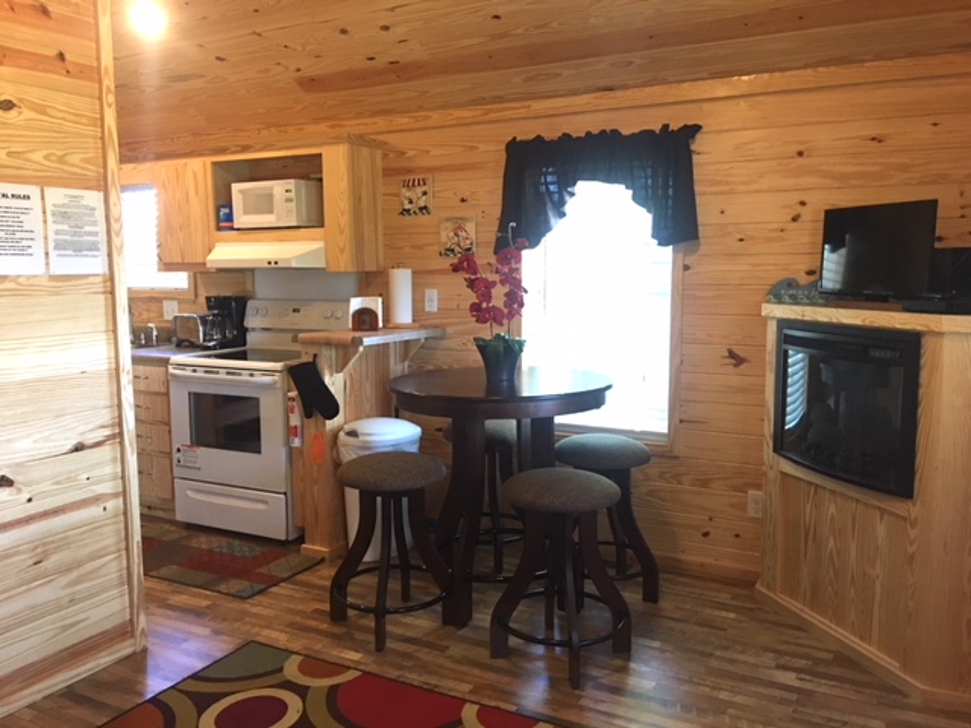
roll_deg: +0.5
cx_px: 486
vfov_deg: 48.2
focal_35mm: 29
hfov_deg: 61.7
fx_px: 813
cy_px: 364
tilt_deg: -5.2
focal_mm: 4.15
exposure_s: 1/15
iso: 80
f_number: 2.2
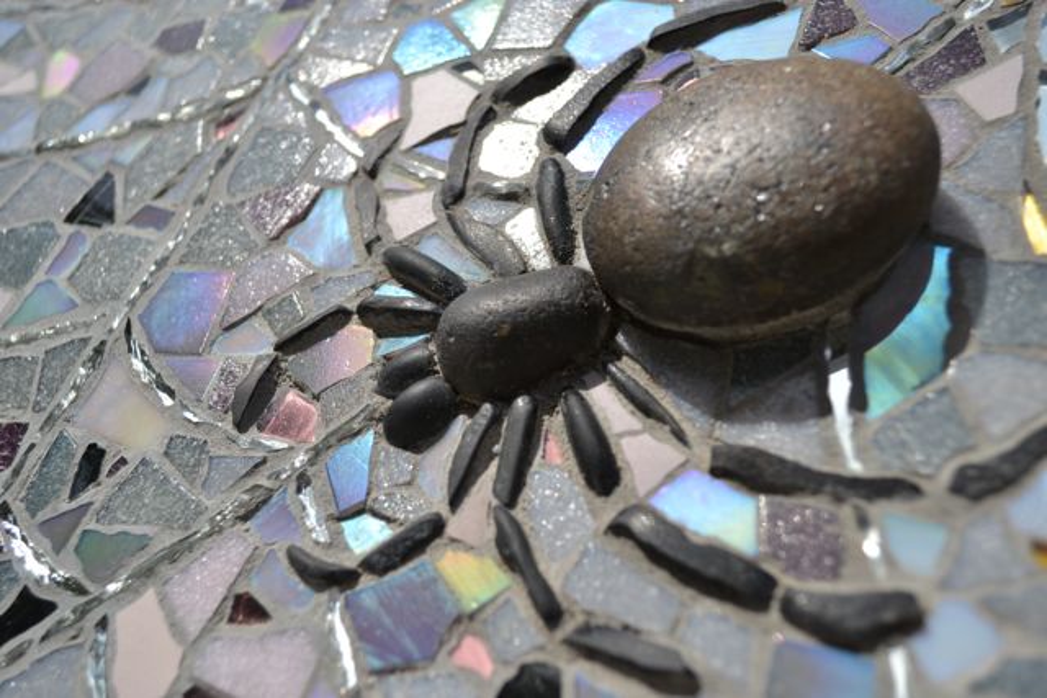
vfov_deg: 36.9
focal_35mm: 36
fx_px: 1047
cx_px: 524
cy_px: 349
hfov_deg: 53.1
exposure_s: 1/1000
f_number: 4
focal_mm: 24
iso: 100
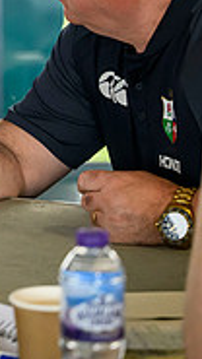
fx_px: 2410
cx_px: -243
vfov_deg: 8.5
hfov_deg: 4.7
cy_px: 13
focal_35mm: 253
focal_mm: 77
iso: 2500
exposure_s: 1/640
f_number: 3.2
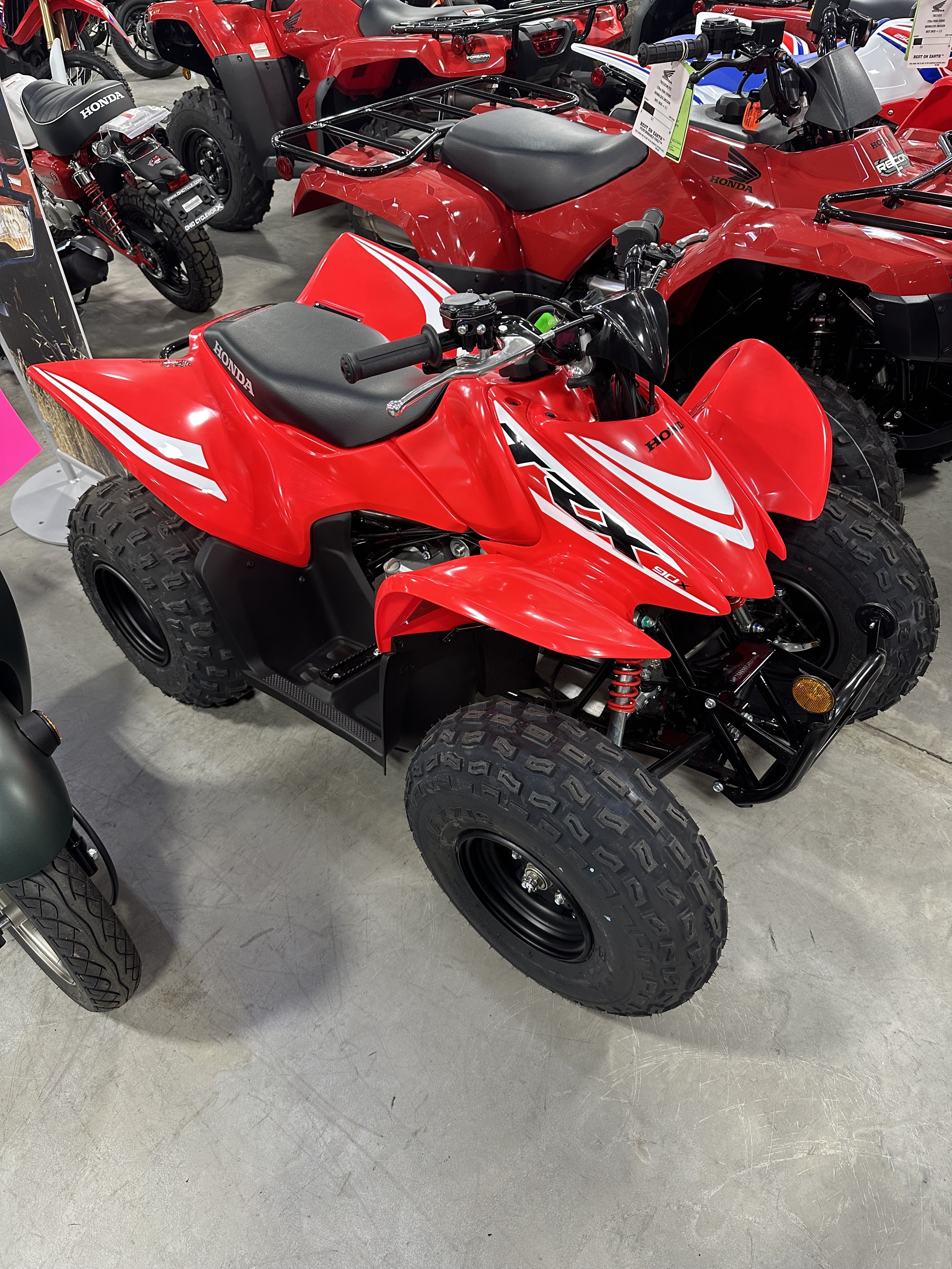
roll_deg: +3.7
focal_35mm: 24
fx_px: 880
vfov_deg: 71.6
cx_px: 476
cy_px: 634
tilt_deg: -39.8
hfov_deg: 56.8
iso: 160
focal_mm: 6.86
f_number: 1.78
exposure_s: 1/60
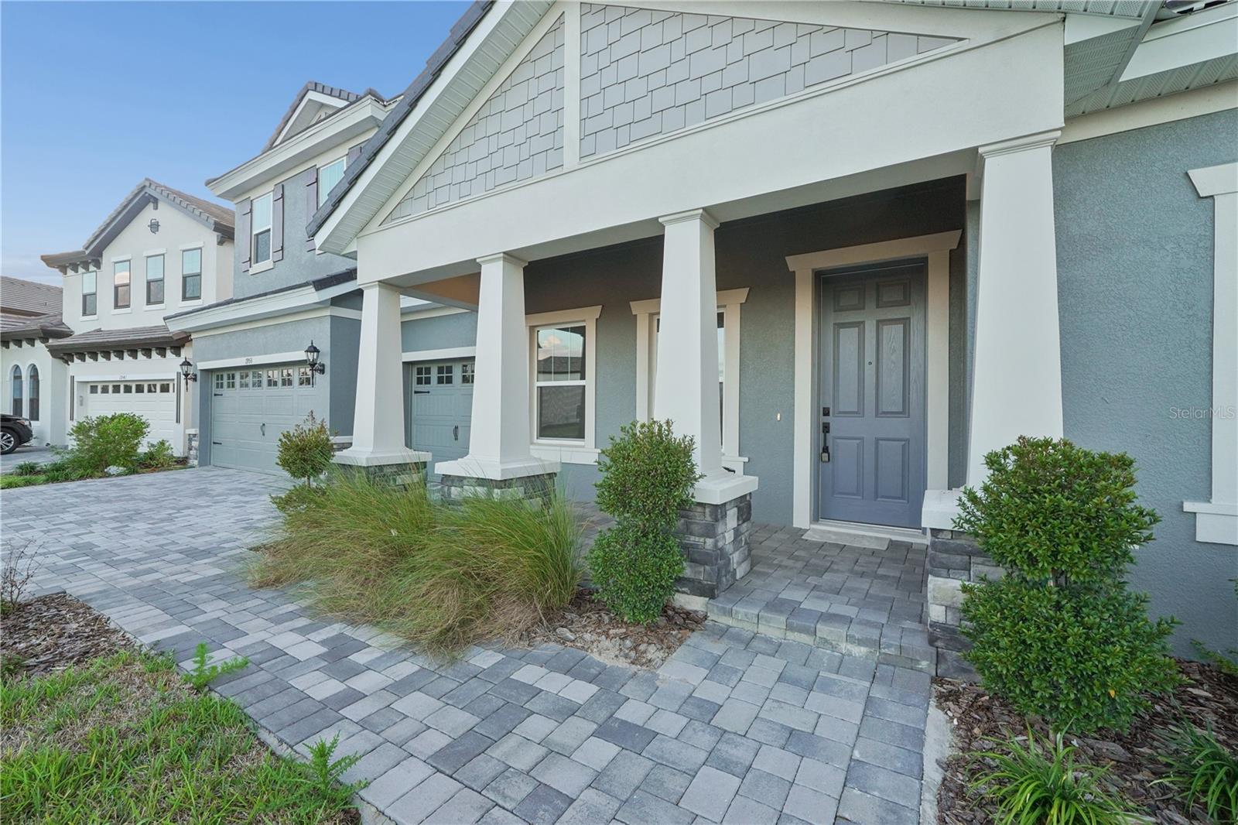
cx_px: 619
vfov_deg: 77.3
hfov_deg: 100.4
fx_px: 516
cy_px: 412
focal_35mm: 15
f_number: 8
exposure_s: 1/80
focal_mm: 10
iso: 400
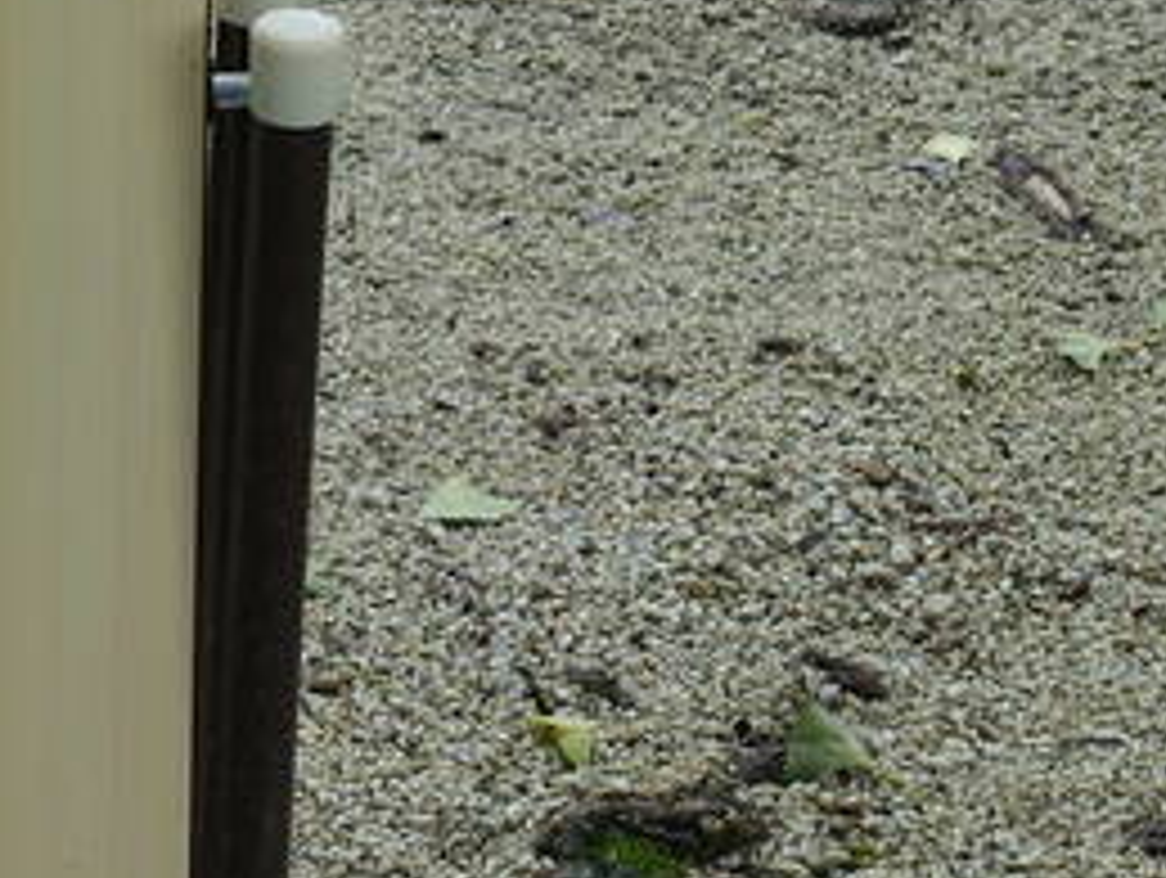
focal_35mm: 218
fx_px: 7353
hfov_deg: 8.9
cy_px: -356
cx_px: -261
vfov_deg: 6.8
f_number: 4
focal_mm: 17.9
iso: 125
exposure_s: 1/100
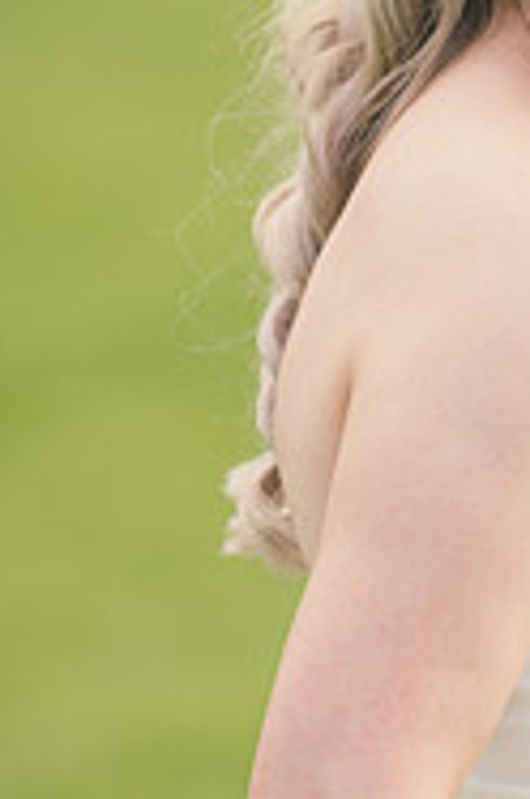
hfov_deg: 2.8
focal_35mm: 482
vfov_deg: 4.3
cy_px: 346
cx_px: 577
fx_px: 10683
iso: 125
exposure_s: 1/320
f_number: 3.5
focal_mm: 200
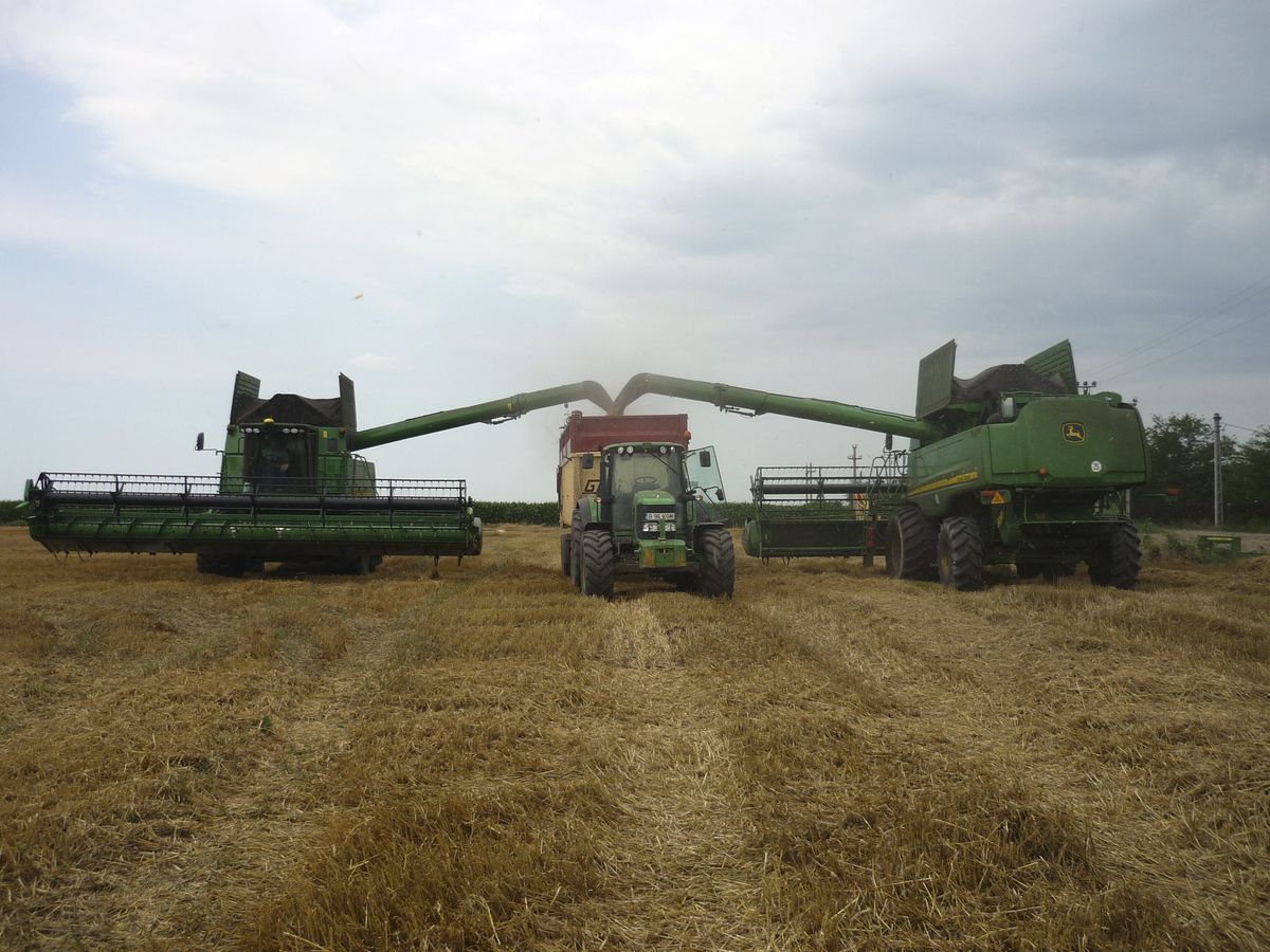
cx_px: 635
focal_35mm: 33
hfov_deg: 55.4
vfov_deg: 42.9
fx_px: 1211
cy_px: 476
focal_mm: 5.5
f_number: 8
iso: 100
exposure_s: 1/250
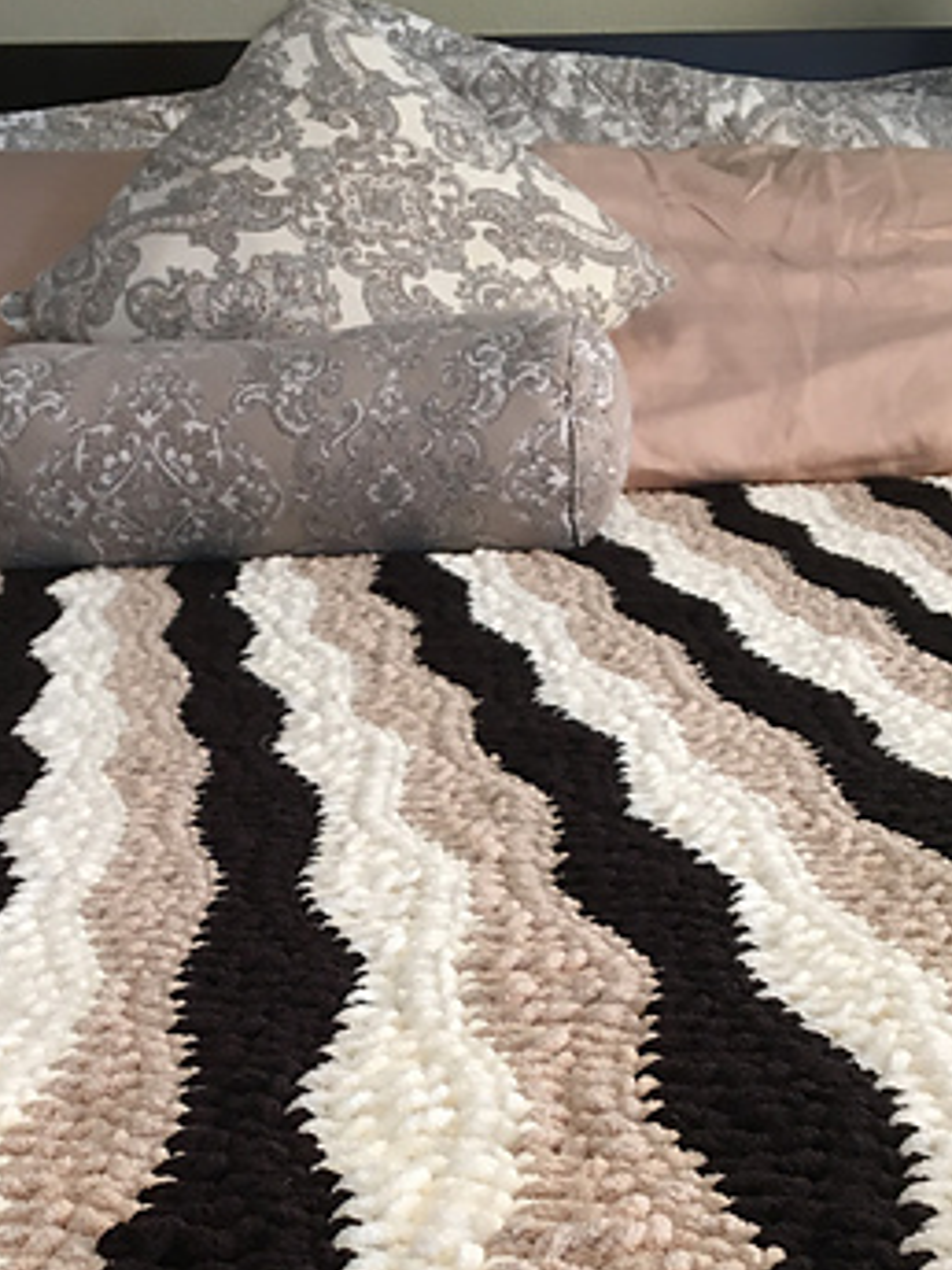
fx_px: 1980
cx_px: 310
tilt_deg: -21.9
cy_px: 982
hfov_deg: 26.9
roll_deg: +1.3
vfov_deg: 34.6
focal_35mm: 54
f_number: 2.2
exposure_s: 1/30
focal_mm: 4.15
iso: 64
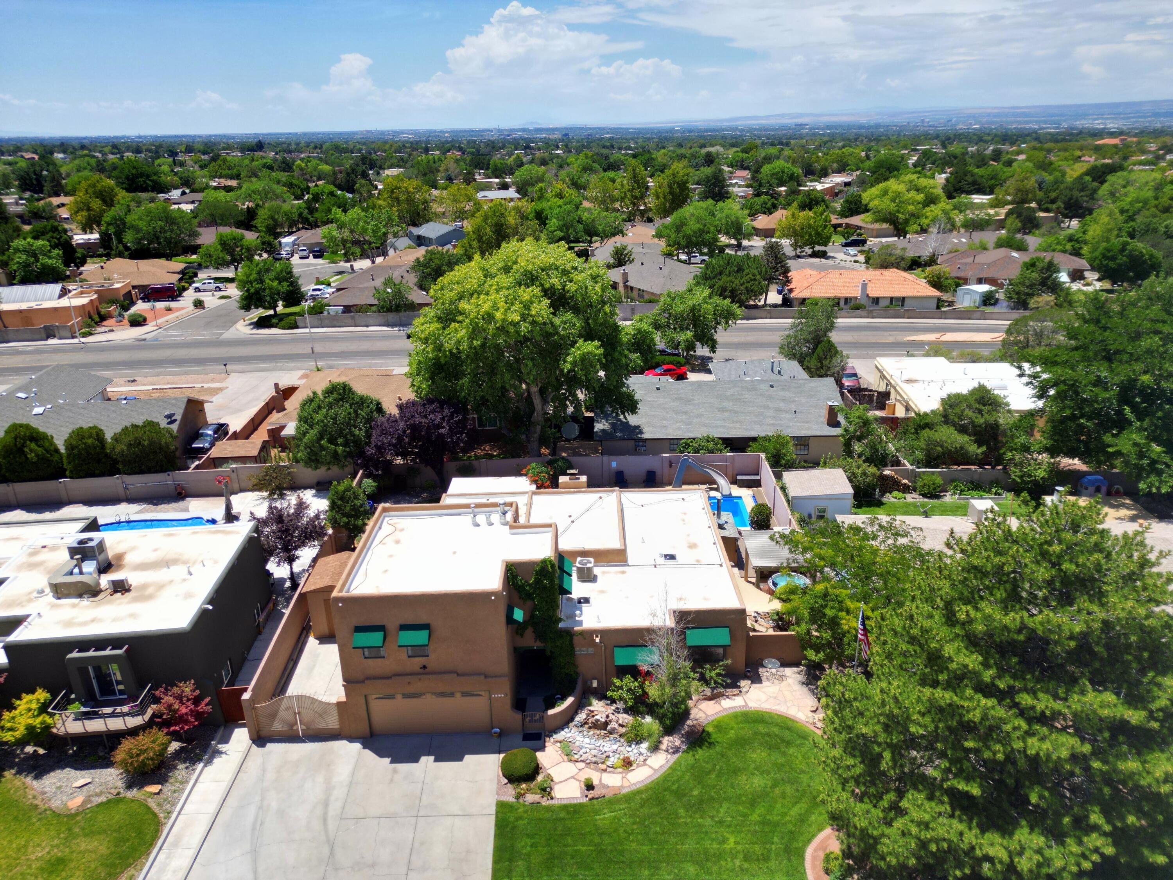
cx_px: 586
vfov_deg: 56.8
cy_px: 440
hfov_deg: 71.6
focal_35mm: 24
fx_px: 813
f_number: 1.7
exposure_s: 1/3200
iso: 110
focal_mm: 6.72
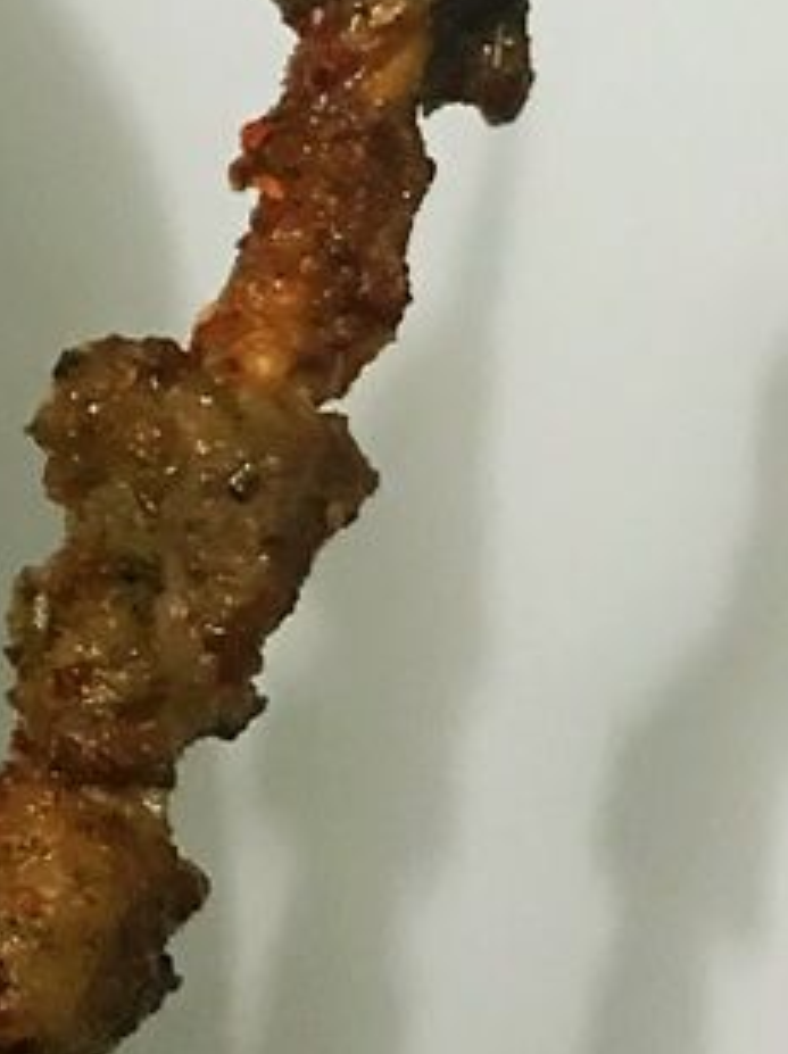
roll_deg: +1.4
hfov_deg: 11.0
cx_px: -532
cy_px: 14
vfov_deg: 15.3
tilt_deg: +9.7
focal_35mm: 127
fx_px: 3863
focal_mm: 3.99
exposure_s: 1/17
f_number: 1.8
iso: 100
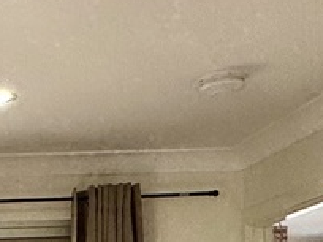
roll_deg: +1.1
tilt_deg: +0.1
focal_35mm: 103
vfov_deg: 13.2
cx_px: -241
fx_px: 961
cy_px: 412
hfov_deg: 16.3
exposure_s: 1/99
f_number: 2.2
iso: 50
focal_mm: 2.22
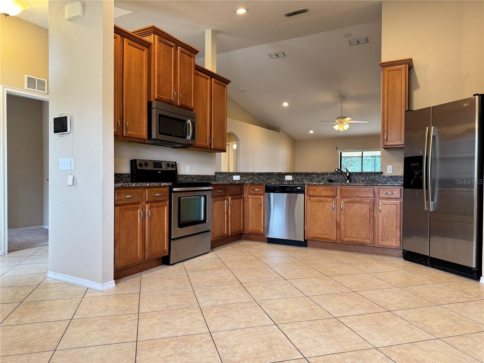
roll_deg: -0.7
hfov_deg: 71.6
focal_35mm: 24
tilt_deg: -1.2
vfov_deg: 56.8
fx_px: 336
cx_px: 242
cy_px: 182
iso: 160
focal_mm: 6.76
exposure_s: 1/60
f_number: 1.78
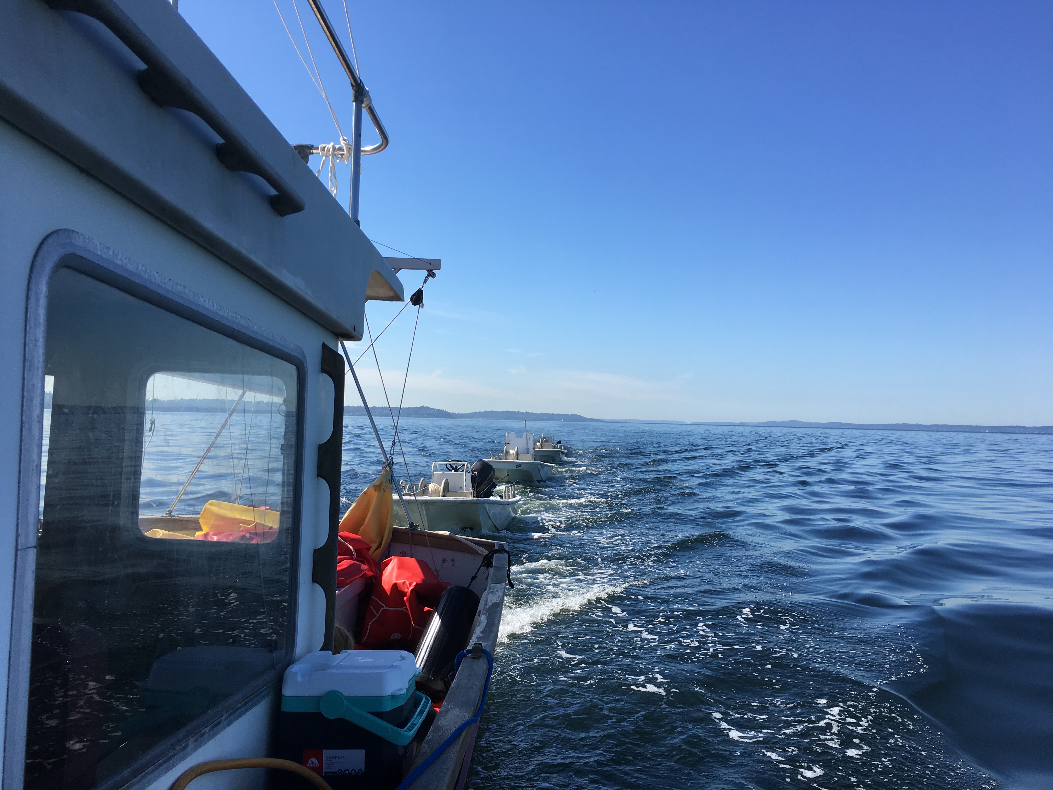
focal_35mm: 29
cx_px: 526
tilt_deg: +2.4
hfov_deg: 61.7
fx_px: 882
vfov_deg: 48.2
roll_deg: -4.6
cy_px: 395
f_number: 2.2
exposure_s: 1/1350
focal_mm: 4.15
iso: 25
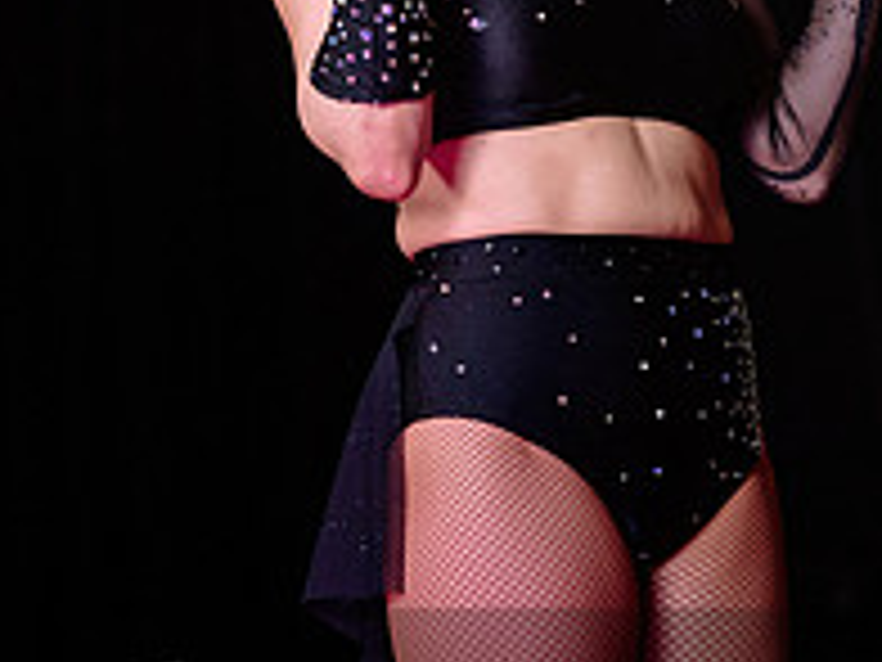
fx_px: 10498
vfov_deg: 3.6
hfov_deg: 4.8
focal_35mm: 412
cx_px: 659
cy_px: 77
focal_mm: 135
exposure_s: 1/200
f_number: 3.2
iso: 400
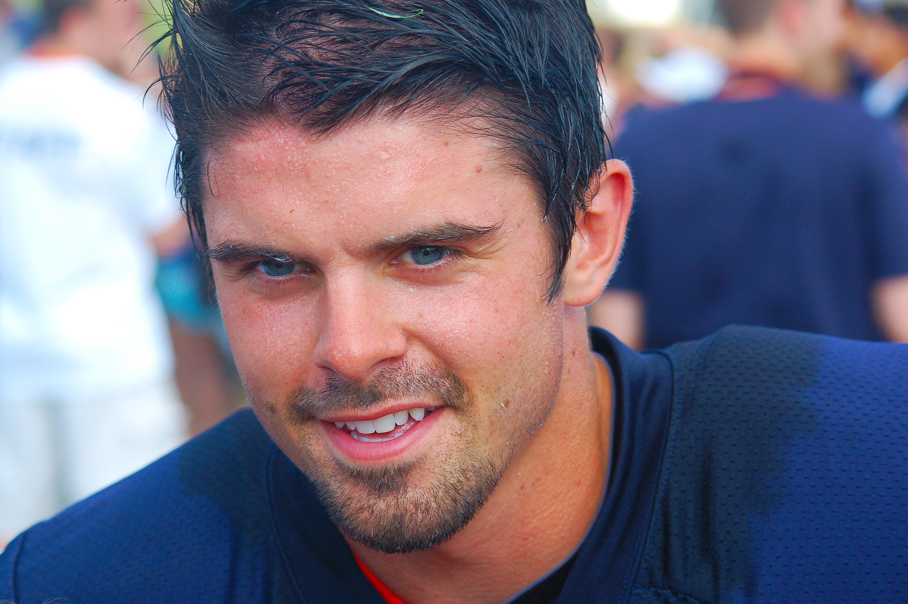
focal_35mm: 105
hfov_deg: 19.5
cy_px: 302
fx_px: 2646
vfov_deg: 13.0
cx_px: 454
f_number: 5.6
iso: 400
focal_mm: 70
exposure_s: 1/500
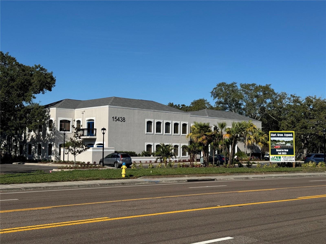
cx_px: 163
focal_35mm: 48
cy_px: 122
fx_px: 452
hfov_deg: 39.7
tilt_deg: +3.5
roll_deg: -0.6
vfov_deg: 30.3
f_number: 1.78
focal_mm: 6.86
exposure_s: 1/5376
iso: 64
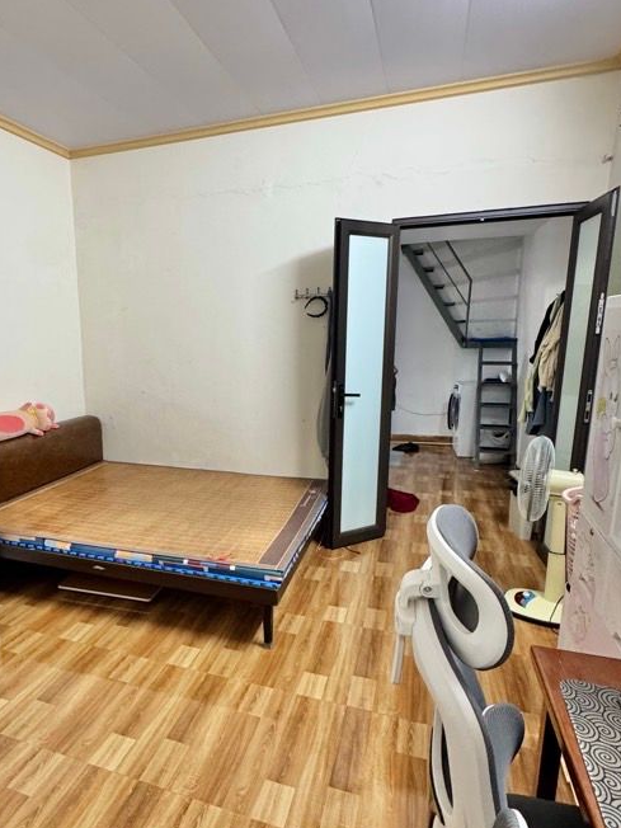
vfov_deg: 76.3
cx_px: 220
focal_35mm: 22
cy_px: 439
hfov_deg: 60.0
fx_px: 526
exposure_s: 1/100
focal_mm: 2.22
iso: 250
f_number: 2.2
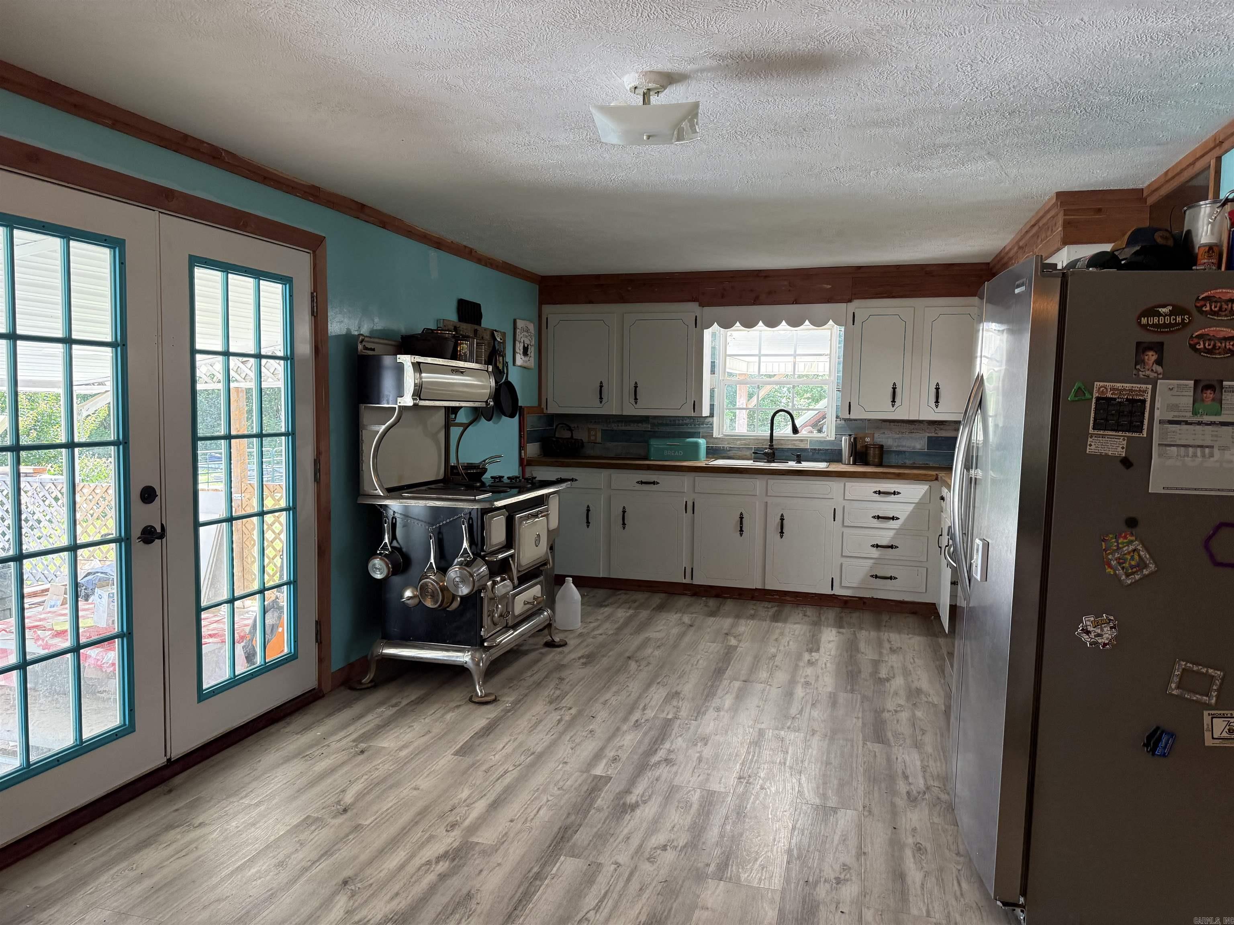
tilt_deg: -4.1
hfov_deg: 71.6
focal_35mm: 24
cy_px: 462
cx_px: 617
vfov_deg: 56.8
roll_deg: -1.5
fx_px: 856
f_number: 1.78
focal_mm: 6.76
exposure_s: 1/120
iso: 250
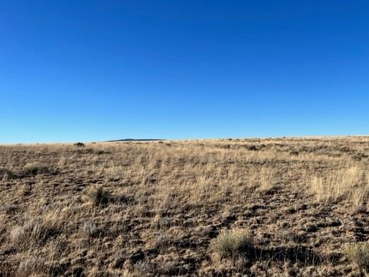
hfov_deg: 54.7
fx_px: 352
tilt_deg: +2.3
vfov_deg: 42.9
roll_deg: +0.6
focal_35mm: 33
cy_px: 133
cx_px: 233
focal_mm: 5.1
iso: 50
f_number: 1.6
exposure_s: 1/3876
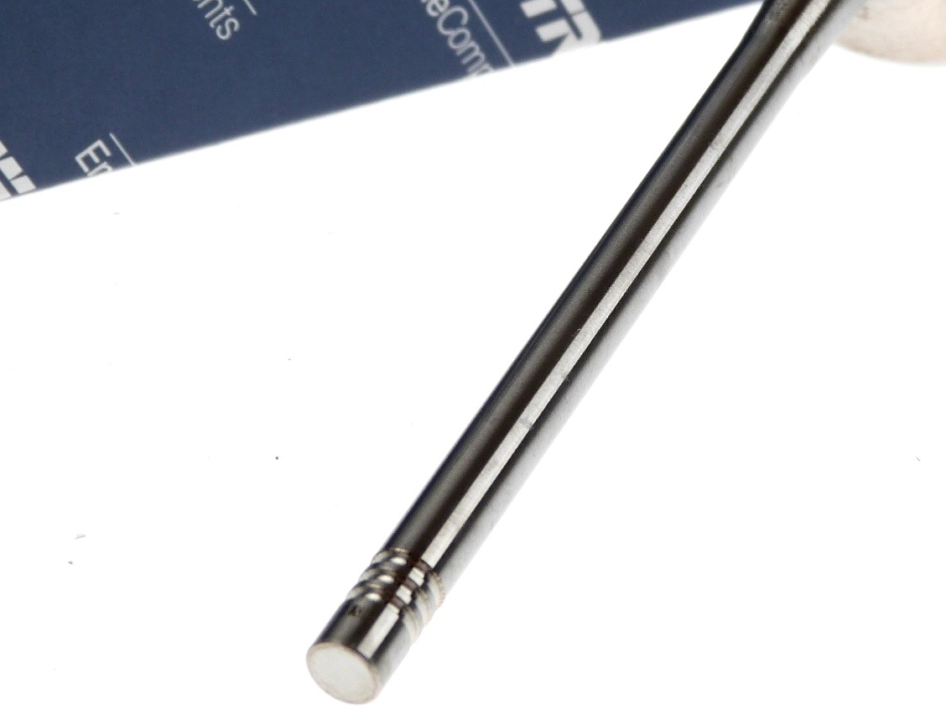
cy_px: 231
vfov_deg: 9.5
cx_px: 713
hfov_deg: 12.6
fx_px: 4263
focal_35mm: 156
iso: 100
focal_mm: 15.8
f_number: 4
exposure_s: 1/125
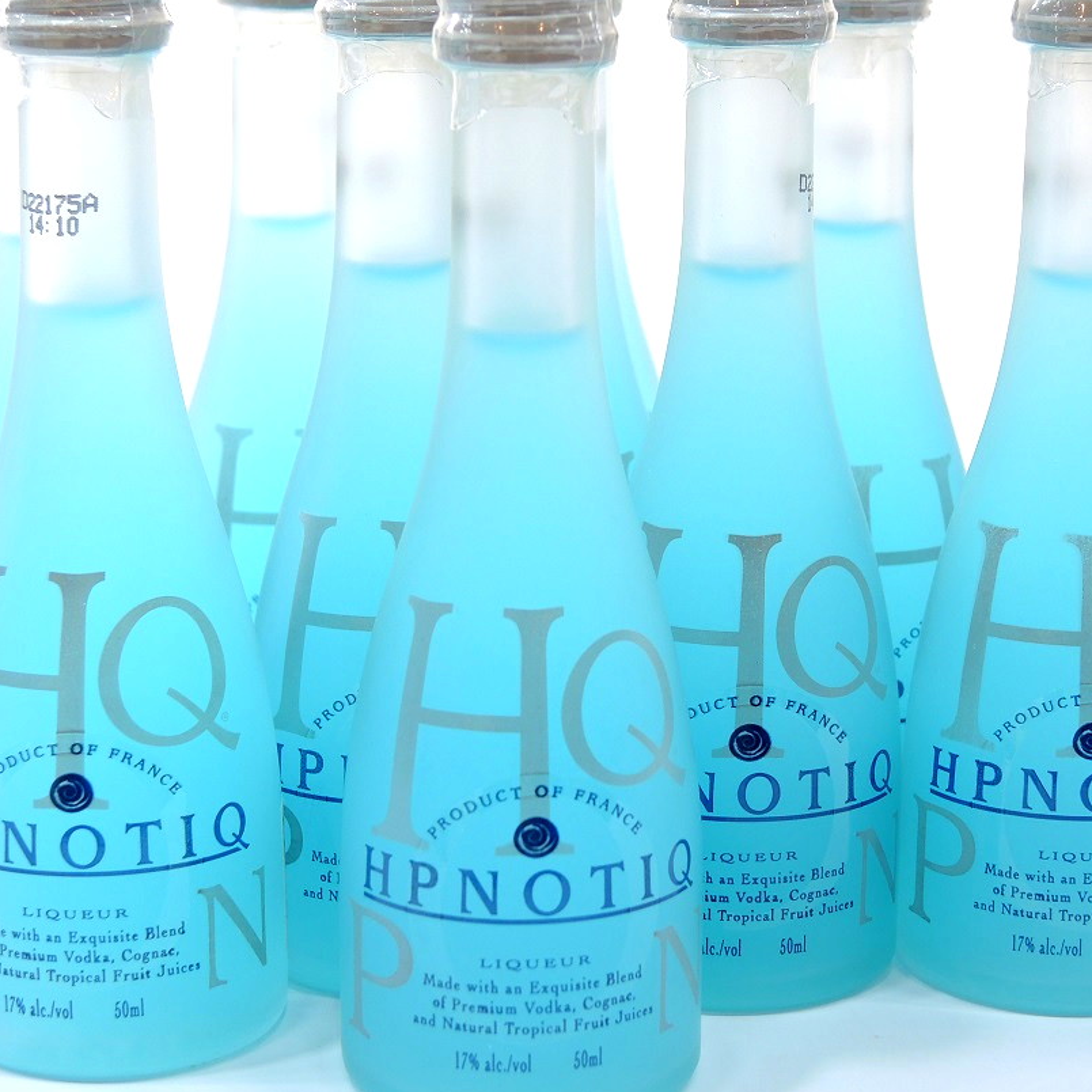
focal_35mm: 77
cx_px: 598
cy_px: 444
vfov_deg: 22.4
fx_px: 2748
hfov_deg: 22.5
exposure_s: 1/50
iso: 100
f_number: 2.8
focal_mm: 11
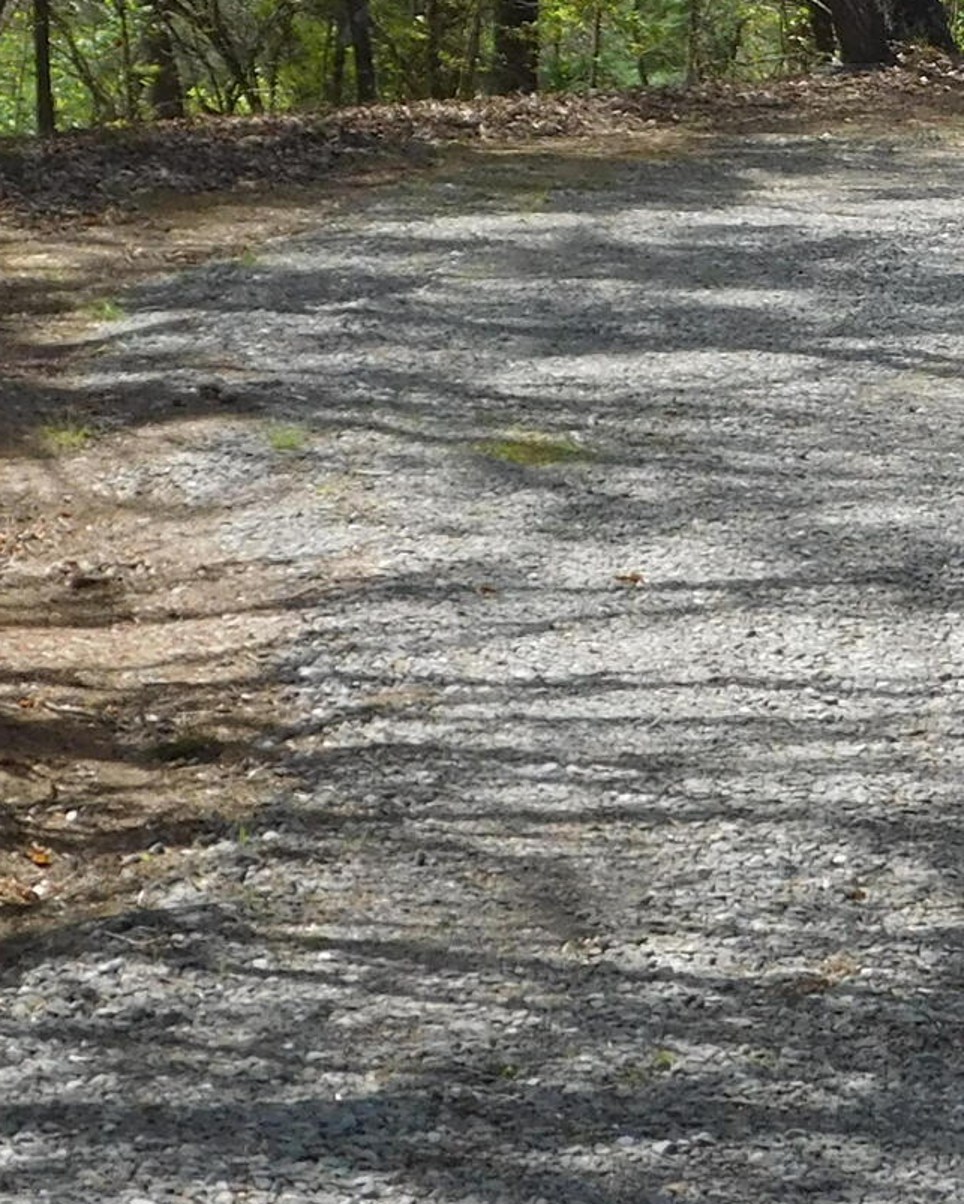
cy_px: -22
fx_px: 5988
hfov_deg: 9.0
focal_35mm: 168
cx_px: 1372
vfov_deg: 11.4
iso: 125
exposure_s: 1/500
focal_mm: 8
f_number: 3.7
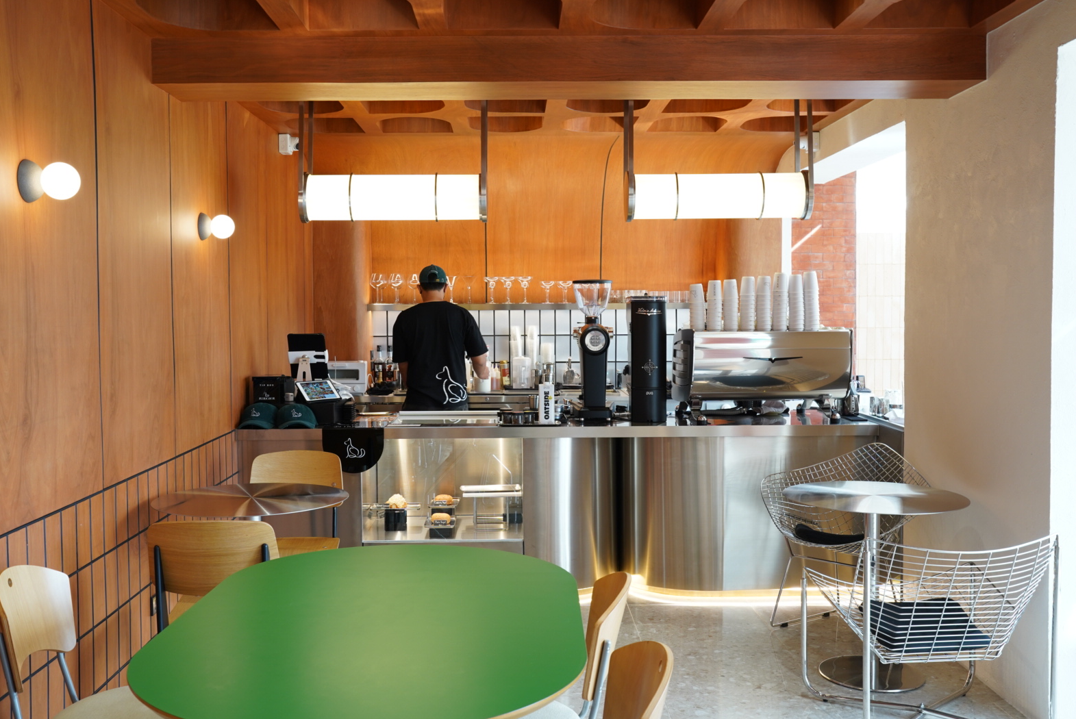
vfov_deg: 36.9
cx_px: 532
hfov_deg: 53.1
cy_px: 361
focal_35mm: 36
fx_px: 1077
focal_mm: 35
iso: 400
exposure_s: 1/20
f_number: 8
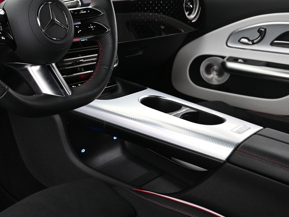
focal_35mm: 46
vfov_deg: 31.0
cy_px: 56
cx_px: 49
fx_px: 384
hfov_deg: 39.3
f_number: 3.5
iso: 1600
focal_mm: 16
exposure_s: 1/20
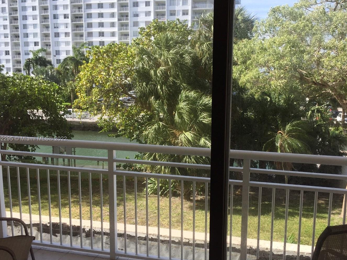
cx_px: 193
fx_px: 351
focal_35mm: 35
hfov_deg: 52.5
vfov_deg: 40.7
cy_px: 139
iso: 32
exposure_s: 1/842
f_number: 2.2
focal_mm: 4.15
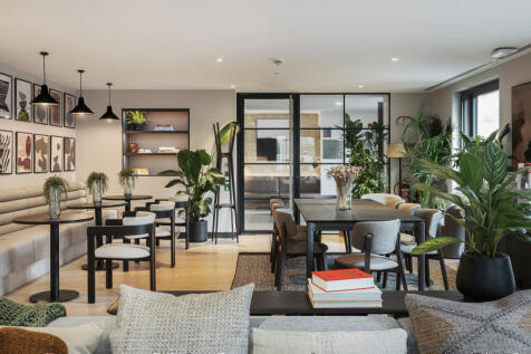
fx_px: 457
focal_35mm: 31
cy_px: 177
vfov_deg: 42.3
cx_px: 266
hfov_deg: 60.3
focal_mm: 31
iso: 160
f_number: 16
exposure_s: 1.6
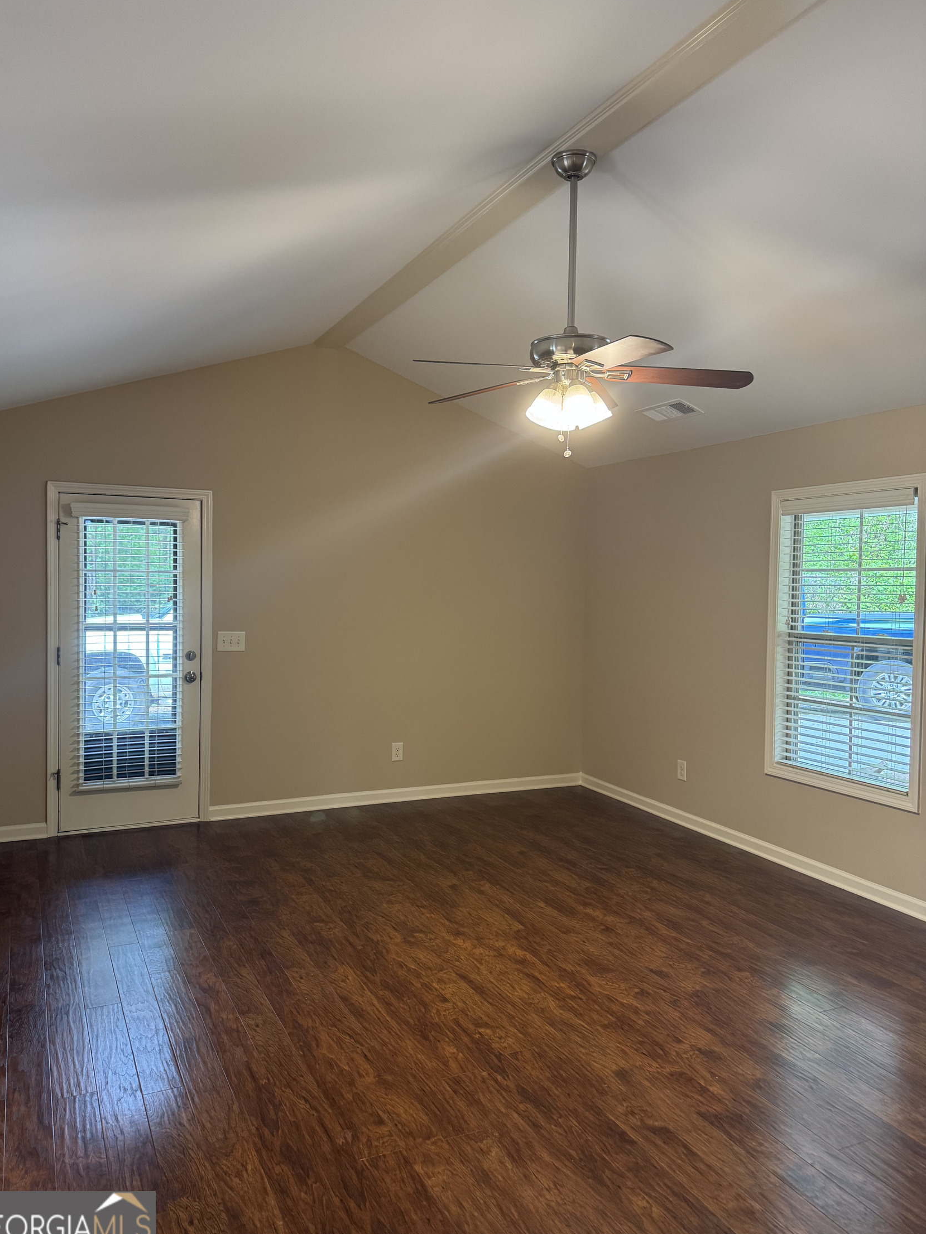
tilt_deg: -2.2
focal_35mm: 25
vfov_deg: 69.4
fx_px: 892
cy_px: 613
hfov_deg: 54.9
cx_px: 445
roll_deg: -1.2
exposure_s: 1/60
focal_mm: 6.76
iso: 250
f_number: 1.78
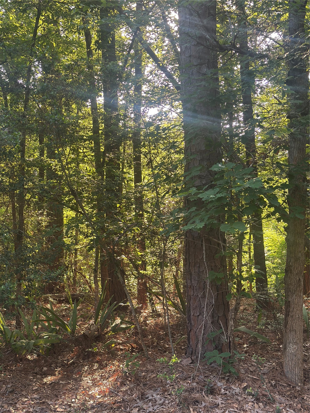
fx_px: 573
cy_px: 206
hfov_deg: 30.3
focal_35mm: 48
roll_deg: -0.7
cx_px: 155
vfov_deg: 39.7
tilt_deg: +0.8
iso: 80
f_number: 1.78
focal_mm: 6.86
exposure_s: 1/176
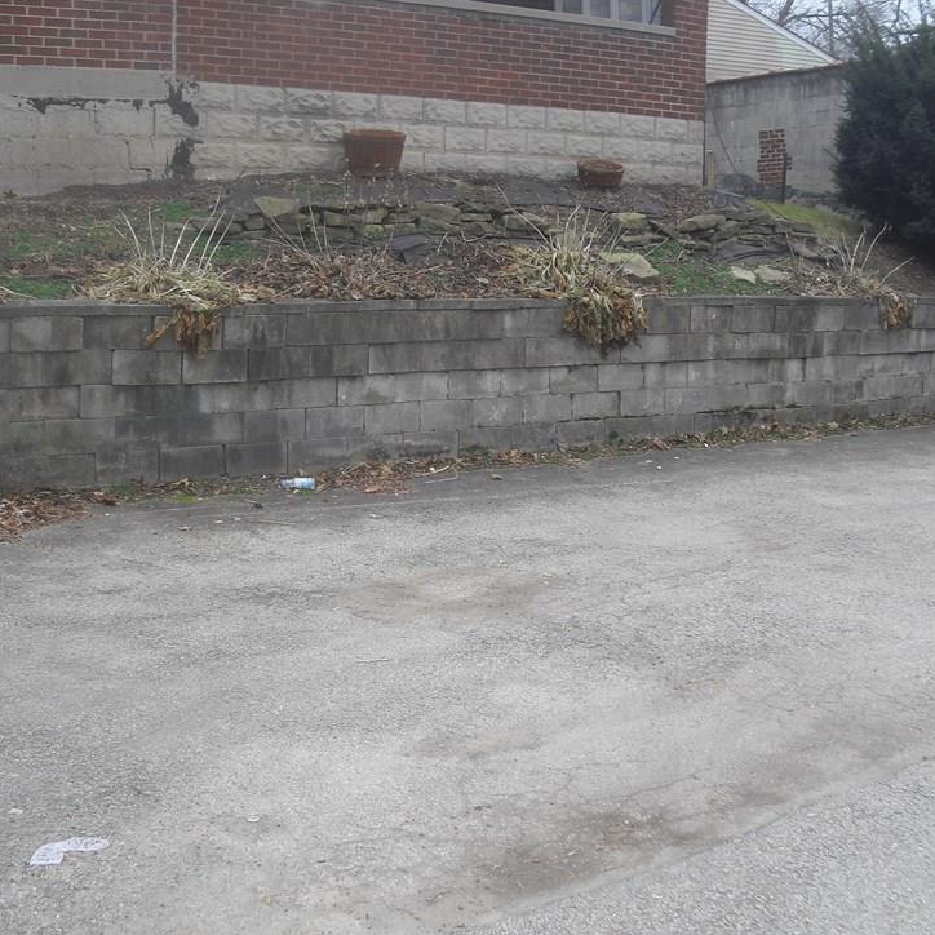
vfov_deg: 37.5
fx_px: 1375
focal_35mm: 45
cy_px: 452
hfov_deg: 37.5
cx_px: 435
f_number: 3.1
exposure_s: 1/100
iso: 100
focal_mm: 6.3
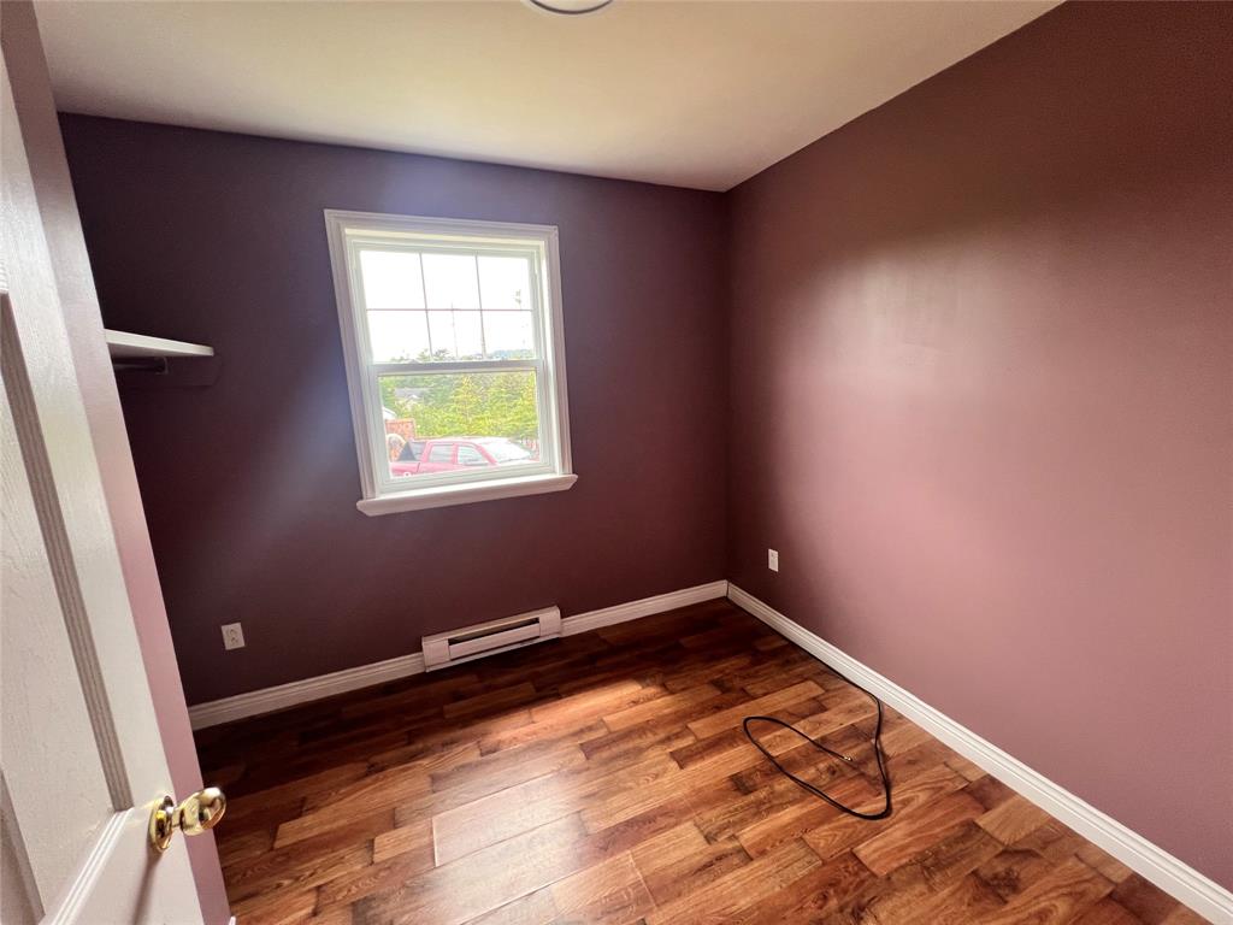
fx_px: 463
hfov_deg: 106.2
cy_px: 462
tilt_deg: -9.7
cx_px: 616
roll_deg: +2.3
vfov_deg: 89.9
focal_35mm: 13
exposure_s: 1/120
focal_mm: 1.57
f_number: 1.8
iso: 80
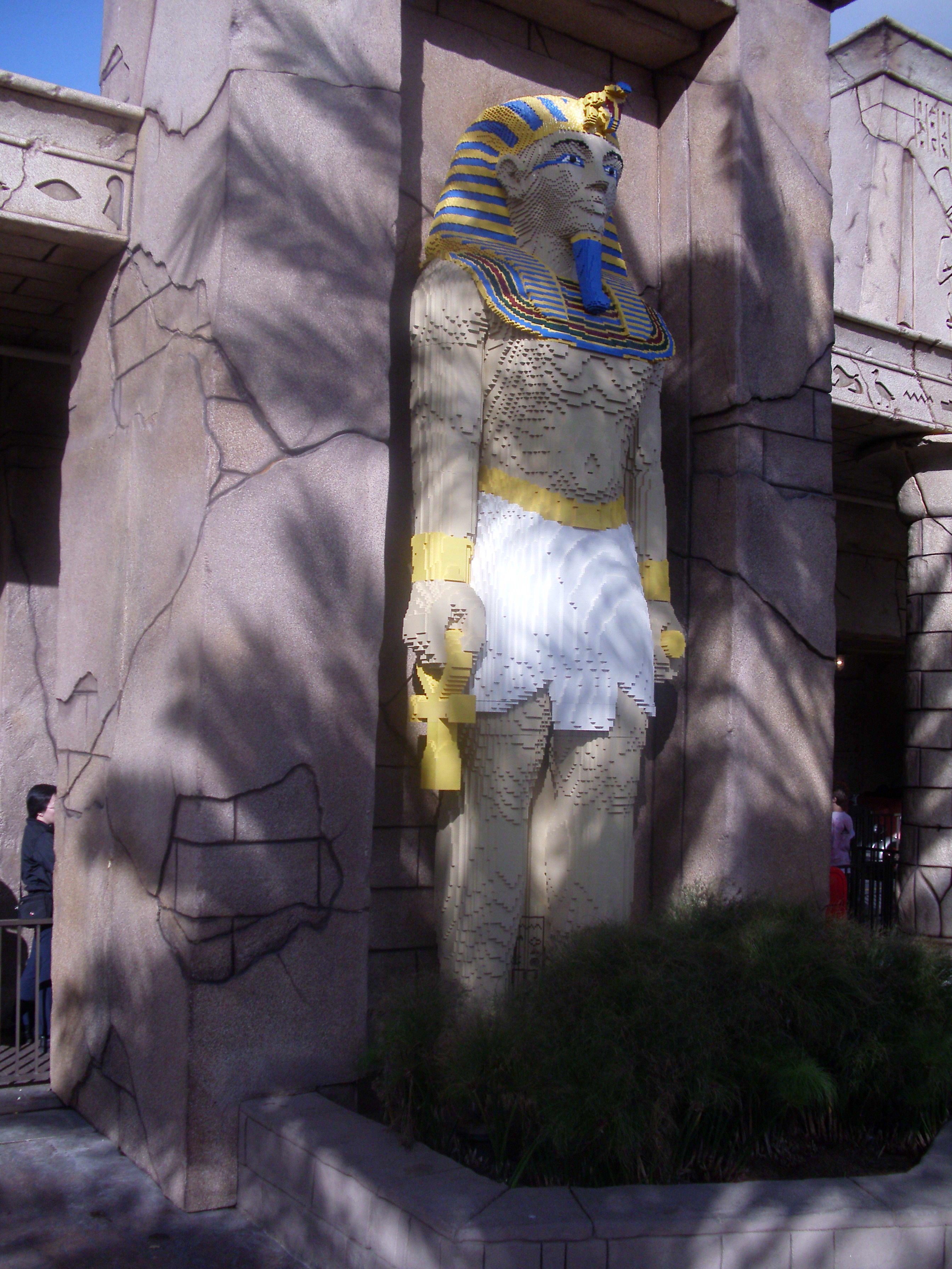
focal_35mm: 38
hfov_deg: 37.7
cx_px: 476
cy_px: 634
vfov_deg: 49.0
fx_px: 1393
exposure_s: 1/273
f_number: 7.8
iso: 125
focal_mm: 6.3
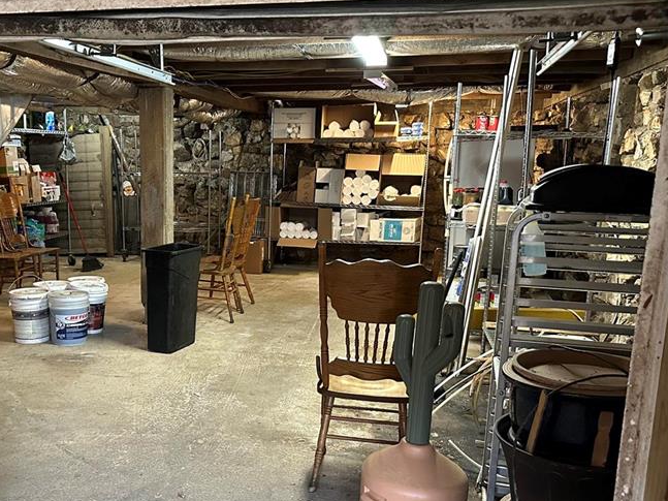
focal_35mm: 38
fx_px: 733
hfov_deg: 48.0
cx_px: 214
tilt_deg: -11.2
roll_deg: -0.8
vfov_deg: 37.5
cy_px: 308
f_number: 1.78
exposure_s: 1/60
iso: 800
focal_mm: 6.86
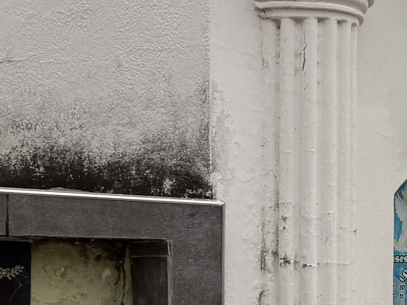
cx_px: 954
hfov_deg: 13.2
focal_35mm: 115
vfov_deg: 12.8
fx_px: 1352
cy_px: 272
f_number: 1.78
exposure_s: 1/407
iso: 80
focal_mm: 6.76
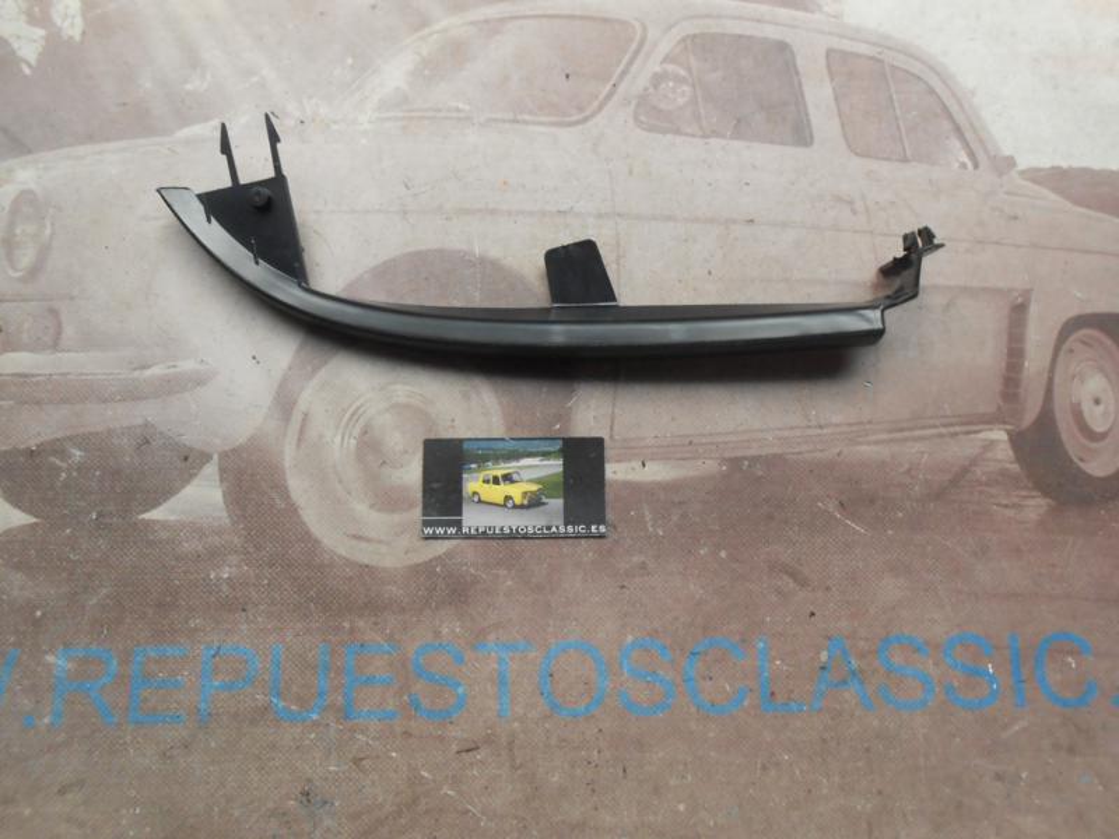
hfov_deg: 67.3
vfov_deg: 53.1
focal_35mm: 26
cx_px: 560
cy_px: 420
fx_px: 840
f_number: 3.5
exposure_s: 1/30
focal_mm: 4.6
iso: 160
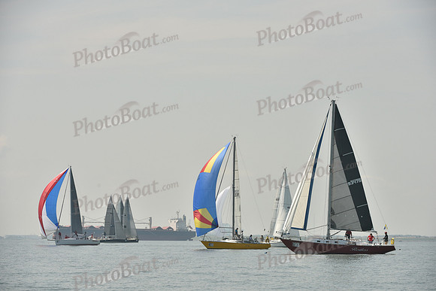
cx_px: 218
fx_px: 2423
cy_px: 146
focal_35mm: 200
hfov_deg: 10.3
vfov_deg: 6.9
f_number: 8
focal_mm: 200
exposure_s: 1/1250
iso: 320
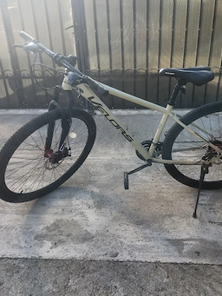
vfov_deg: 65.0
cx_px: 127
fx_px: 231
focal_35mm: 27
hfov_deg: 51.2
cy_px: 128
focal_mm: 5.54
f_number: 1.8
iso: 25
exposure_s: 1/526
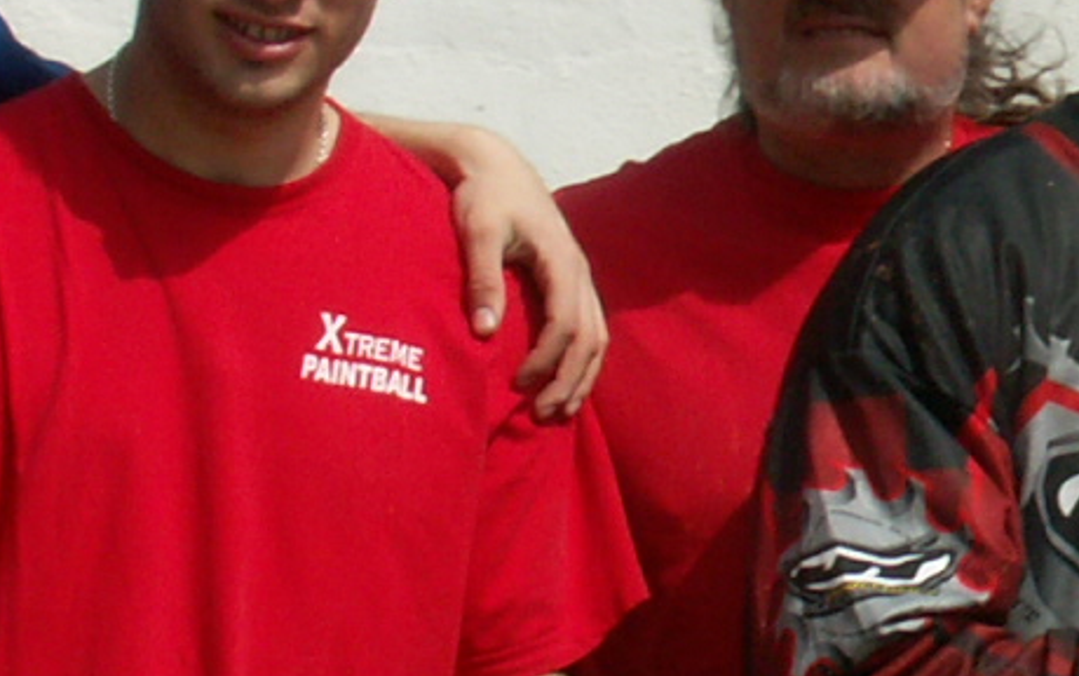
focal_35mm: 224
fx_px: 6590
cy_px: 155
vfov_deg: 5.9
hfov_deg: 9.2
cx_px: 1285
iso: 64
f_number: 7.1
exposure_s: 1/320
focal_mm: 9.85
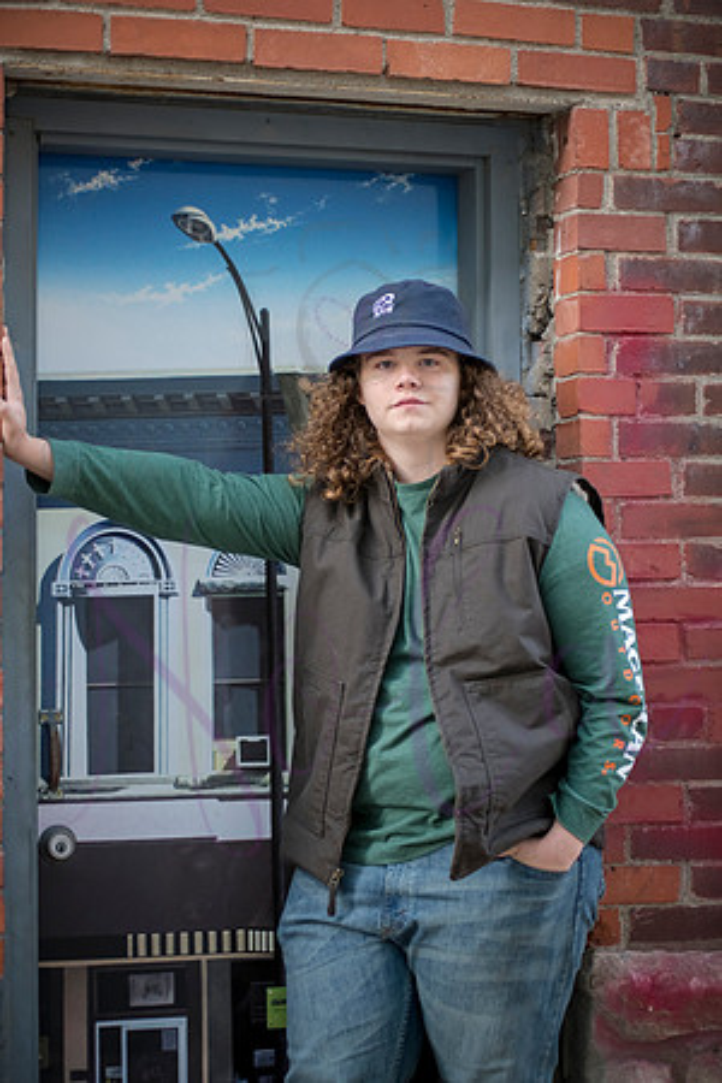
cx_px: 361
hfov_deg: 17.1
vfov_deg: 25.4
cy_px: 542
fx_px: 2406
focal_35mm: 80
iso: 640
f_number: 3.2
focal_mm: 80
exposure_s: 1/320
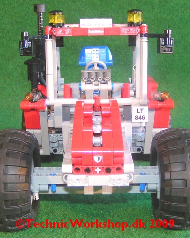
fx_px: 351
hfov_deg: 30.3
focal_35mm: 50
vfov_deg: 37.3
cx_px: 94
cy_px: 118
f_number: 2.8
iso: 200
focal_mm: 5.8
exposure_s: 1/40
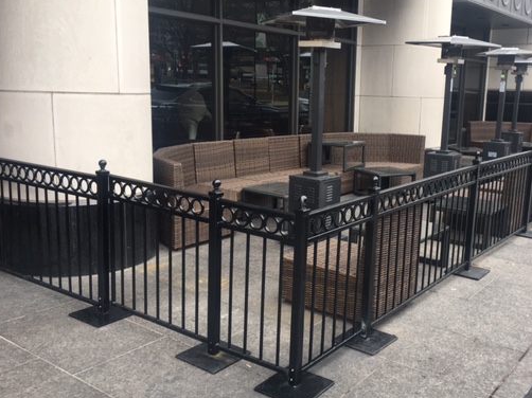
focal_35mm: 37
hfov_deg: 49.7
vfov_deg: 38.6
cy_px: 197
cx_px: 331
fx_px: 568
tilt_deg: -9.1
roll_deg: -2.3
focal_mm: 4.15
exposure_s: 1/120
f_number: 2.2
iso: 40
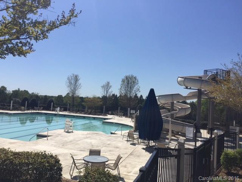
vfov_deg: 48.2
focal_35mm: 29
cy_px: 91
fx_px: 203
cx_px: 121
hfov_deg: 61.7
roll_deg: -4.1
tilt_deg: +1.3
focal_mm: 4.15
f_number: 2.2
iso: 32
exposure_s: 1/3968
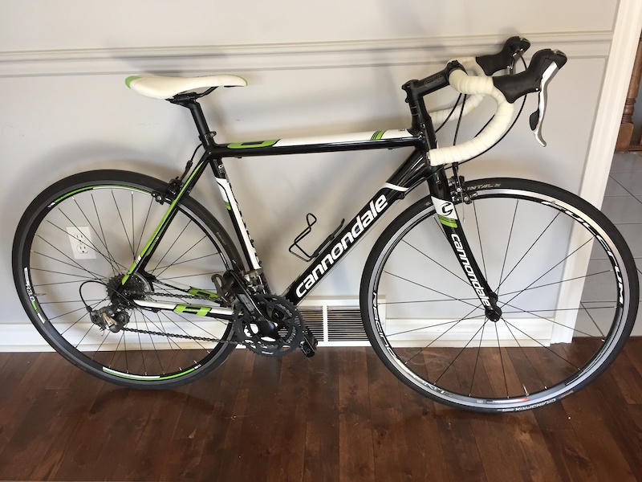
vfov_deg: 48.2
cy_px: 241
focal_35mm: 29
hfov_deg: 61.7
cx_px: 321
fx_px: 538
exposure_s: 1/30
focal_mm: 4.15
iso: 64
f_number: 2.2
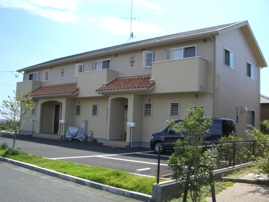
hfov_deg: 49.0
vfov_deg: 37.7
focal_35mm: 38
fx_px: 295
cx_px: 134
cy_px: 101
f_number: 4.3
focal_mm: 6.2
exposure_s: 1/400
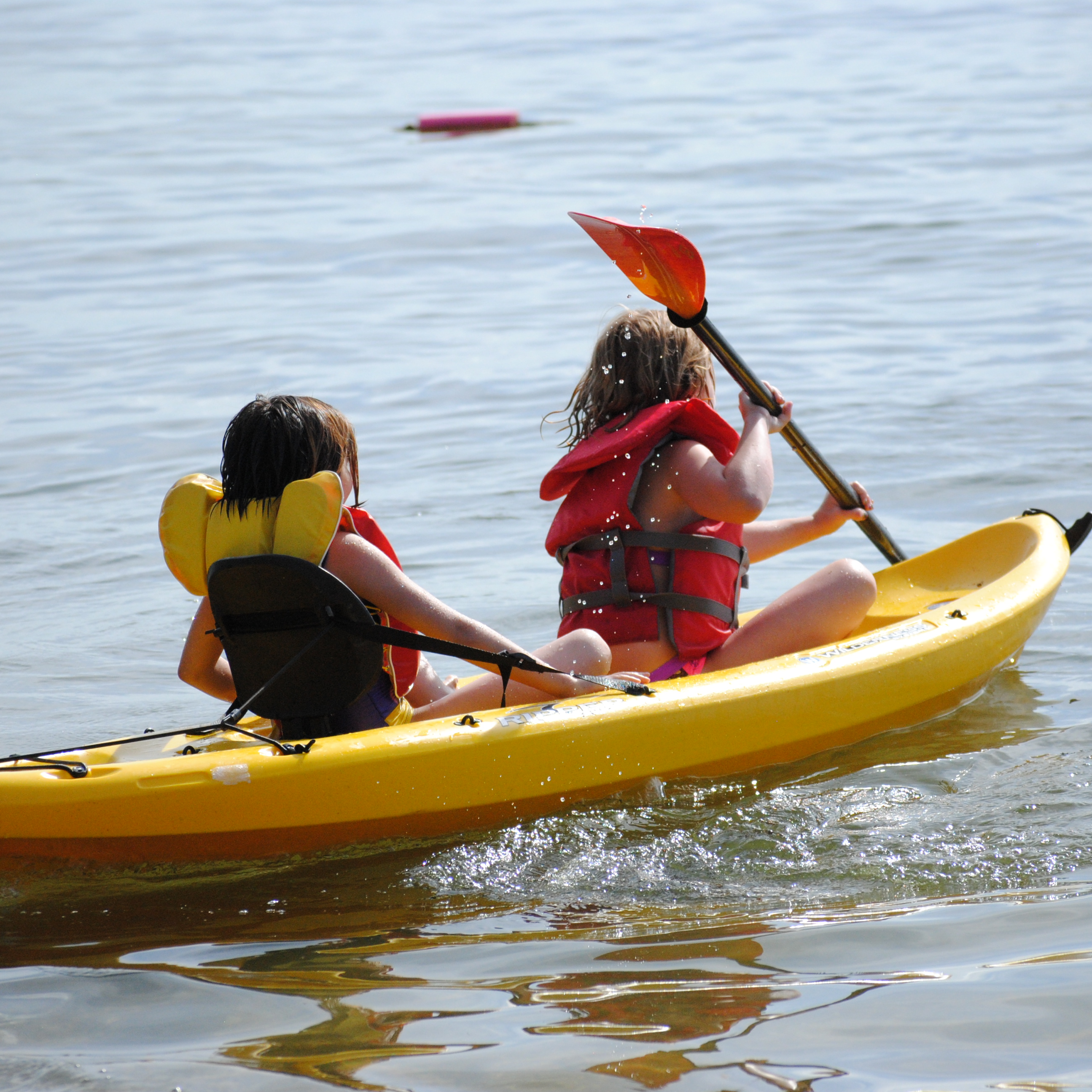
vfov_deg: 9.4
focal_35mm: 187
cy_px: 546
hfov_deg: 9.4
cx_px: 572
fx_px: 6674
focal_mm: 98
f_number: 4.5
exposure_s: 1/4000
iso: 560
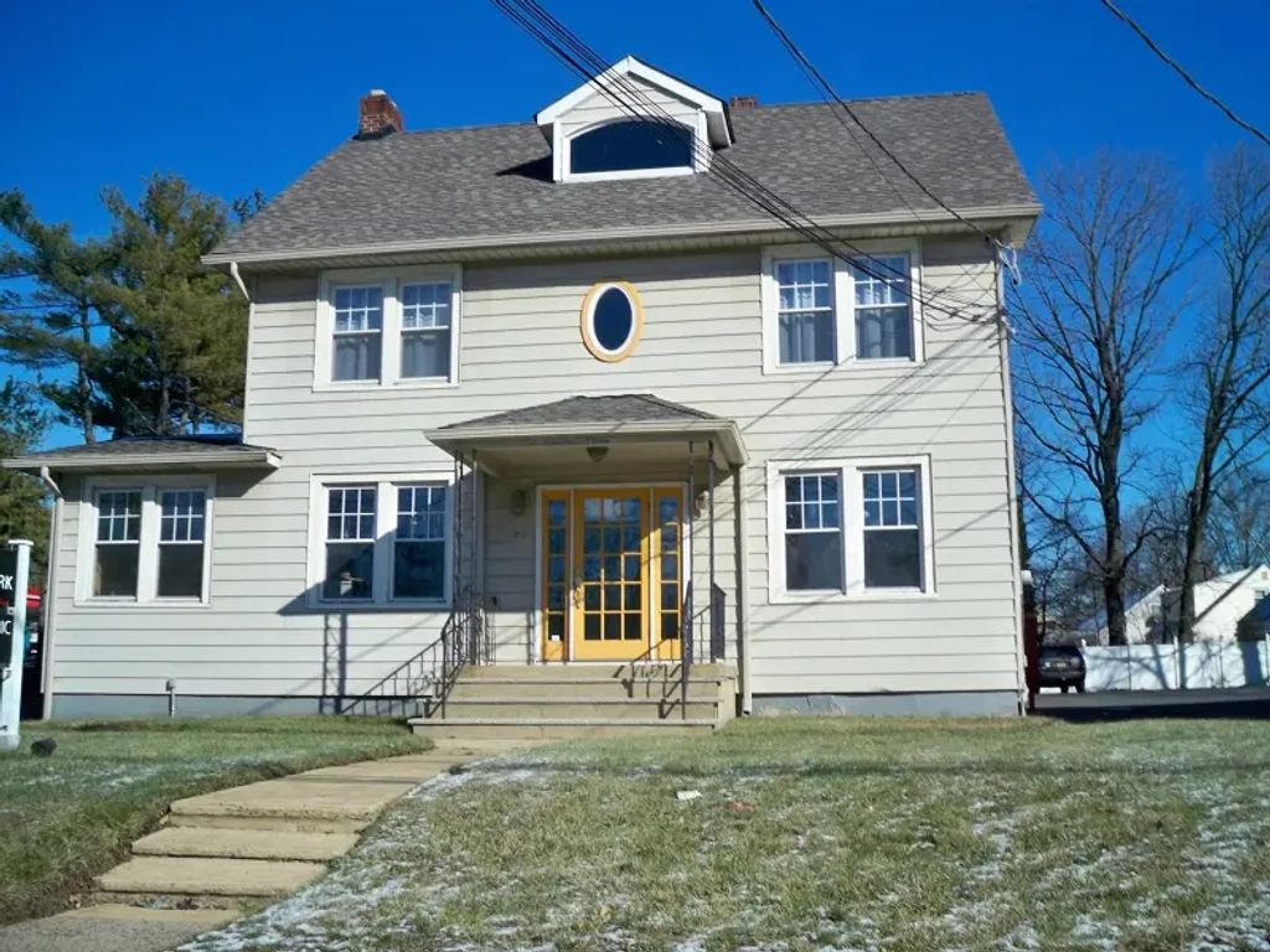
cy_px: 476
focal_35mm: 35
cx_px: 635
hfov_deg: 52.6
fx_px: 1284
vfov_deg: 40.7
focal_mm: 6.3
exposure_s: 1/160
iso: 80
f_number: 8.7
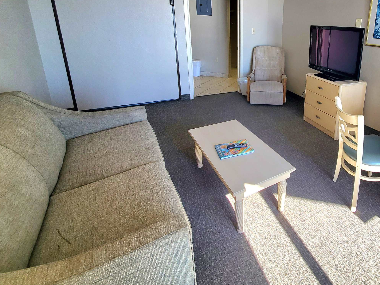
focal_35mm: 20
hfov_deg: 75.5
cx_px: 287
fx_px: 220
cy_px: 92
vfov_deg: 64.1
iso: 64
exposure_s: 1/120
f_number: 2.2
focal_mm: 1.8
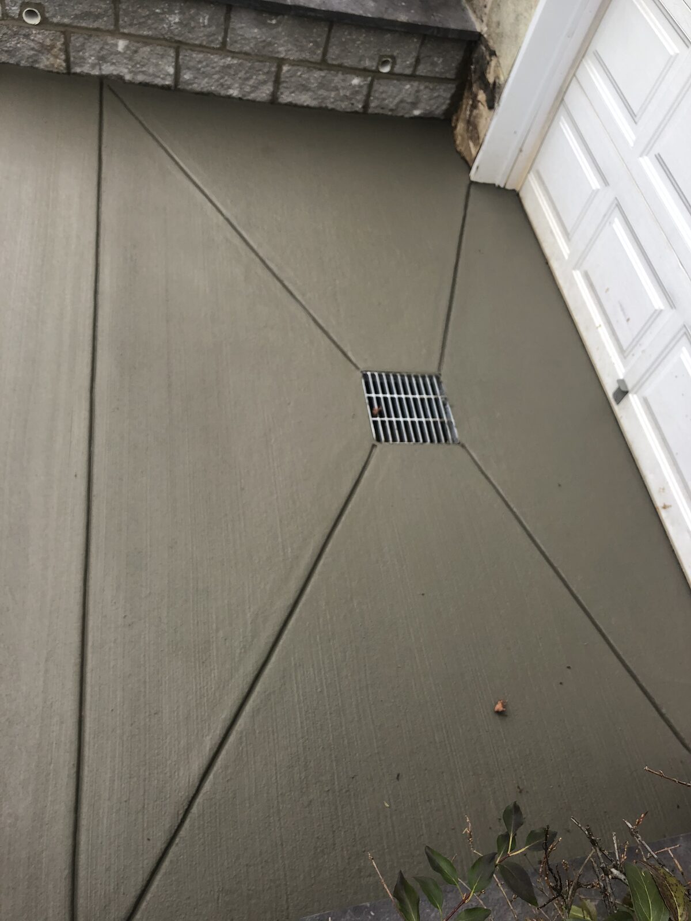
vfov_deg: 63.4
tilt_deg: -53.7
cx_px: 346
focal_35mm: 28
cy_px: 460
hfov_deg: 49.7
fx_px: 745
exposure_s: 1/120
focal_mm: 3.99
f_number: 1.8
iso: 25
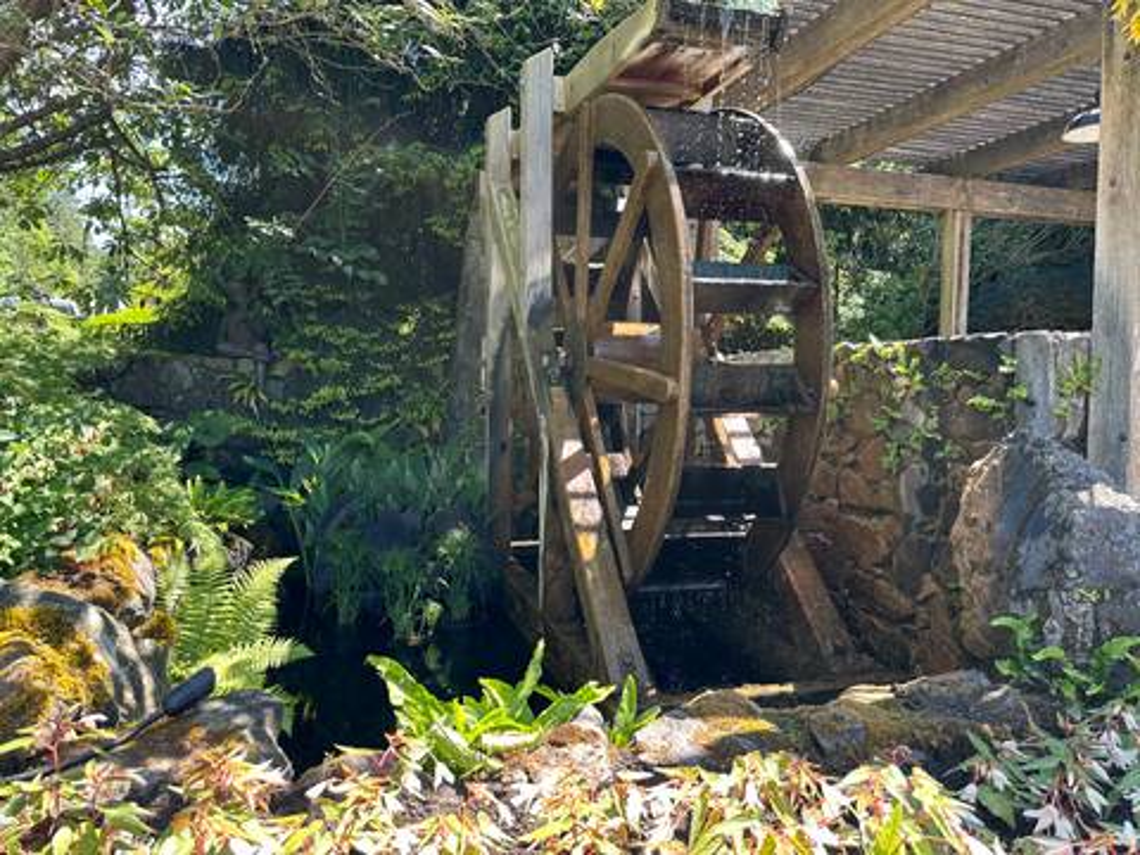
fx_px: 790
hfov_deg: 71.6
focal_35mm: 24
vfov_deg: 56.8
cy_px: 428
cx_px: 570
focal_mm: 6.86
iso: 80
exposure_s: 1/244
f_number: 1.78
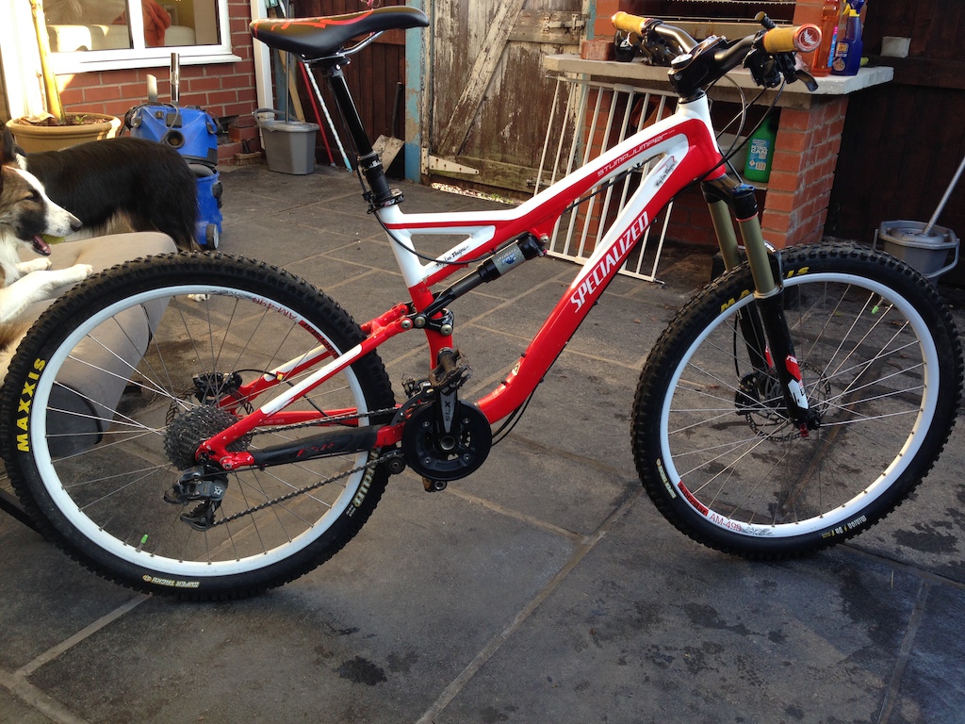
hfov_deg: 55.4
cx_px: 482
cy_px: 362
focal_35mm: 33
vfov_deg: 42.9
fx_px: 920
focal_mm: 4.12
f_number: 2.4
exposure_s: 1/125
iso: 50
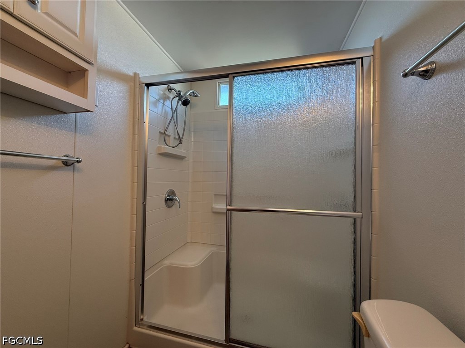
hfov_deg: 102.1
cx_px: 232
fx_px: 188
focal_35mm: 14
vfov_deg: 85.7
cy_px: 174
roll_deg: -1.4
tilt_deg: +2.2
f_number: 2.2
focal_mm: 2.22
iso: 125
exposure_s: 1/120
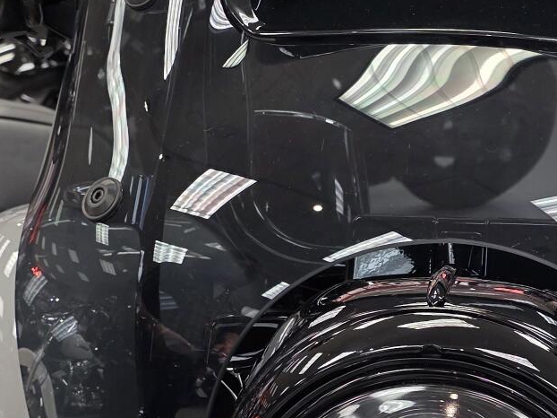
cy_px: 323
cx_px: 482
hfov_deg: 25.7
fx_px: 1190
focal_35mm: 74
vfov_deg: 19.7
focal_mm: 6.25
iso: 250
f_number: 1.7
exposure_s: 1/120
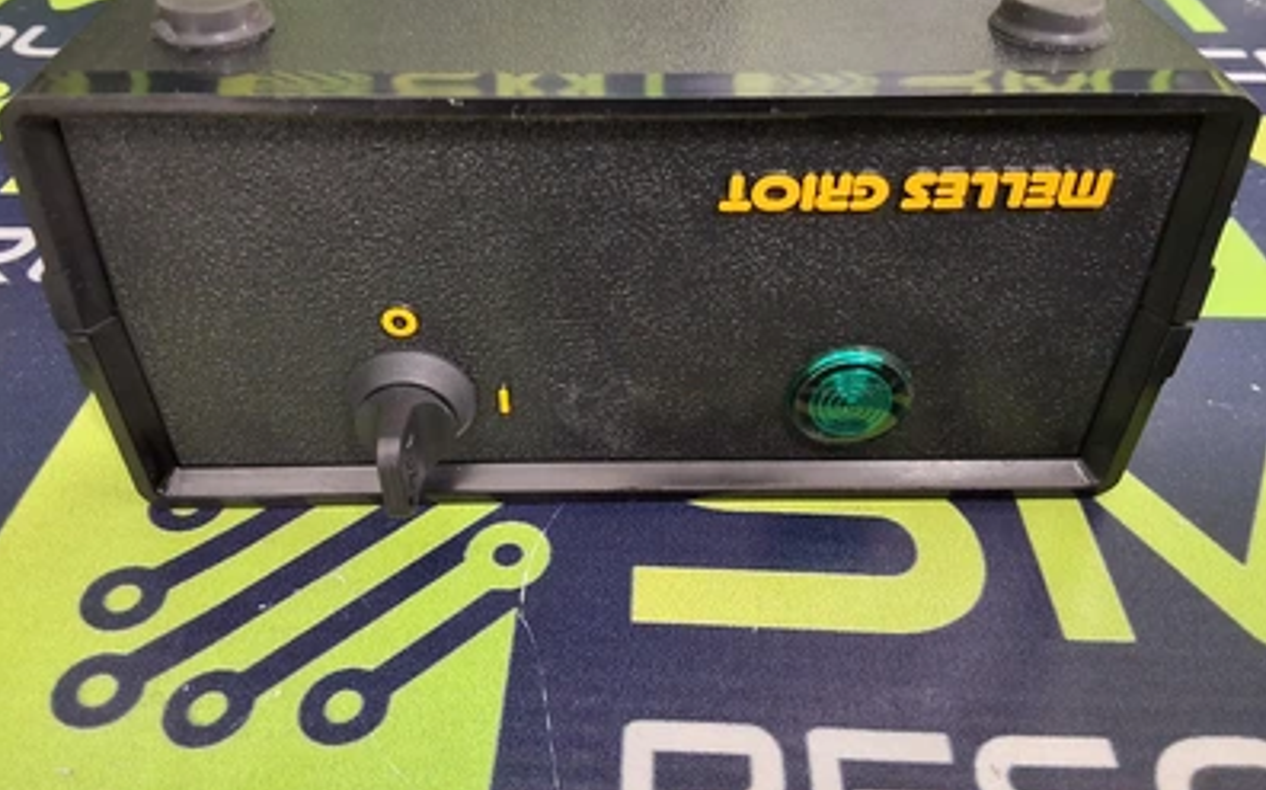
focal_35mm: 30
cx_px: 630
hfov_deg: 62.9
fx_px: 1034
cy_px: 345
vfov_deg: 41.7
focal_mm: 2.91
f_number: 1.9
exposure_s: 1/20
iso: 500
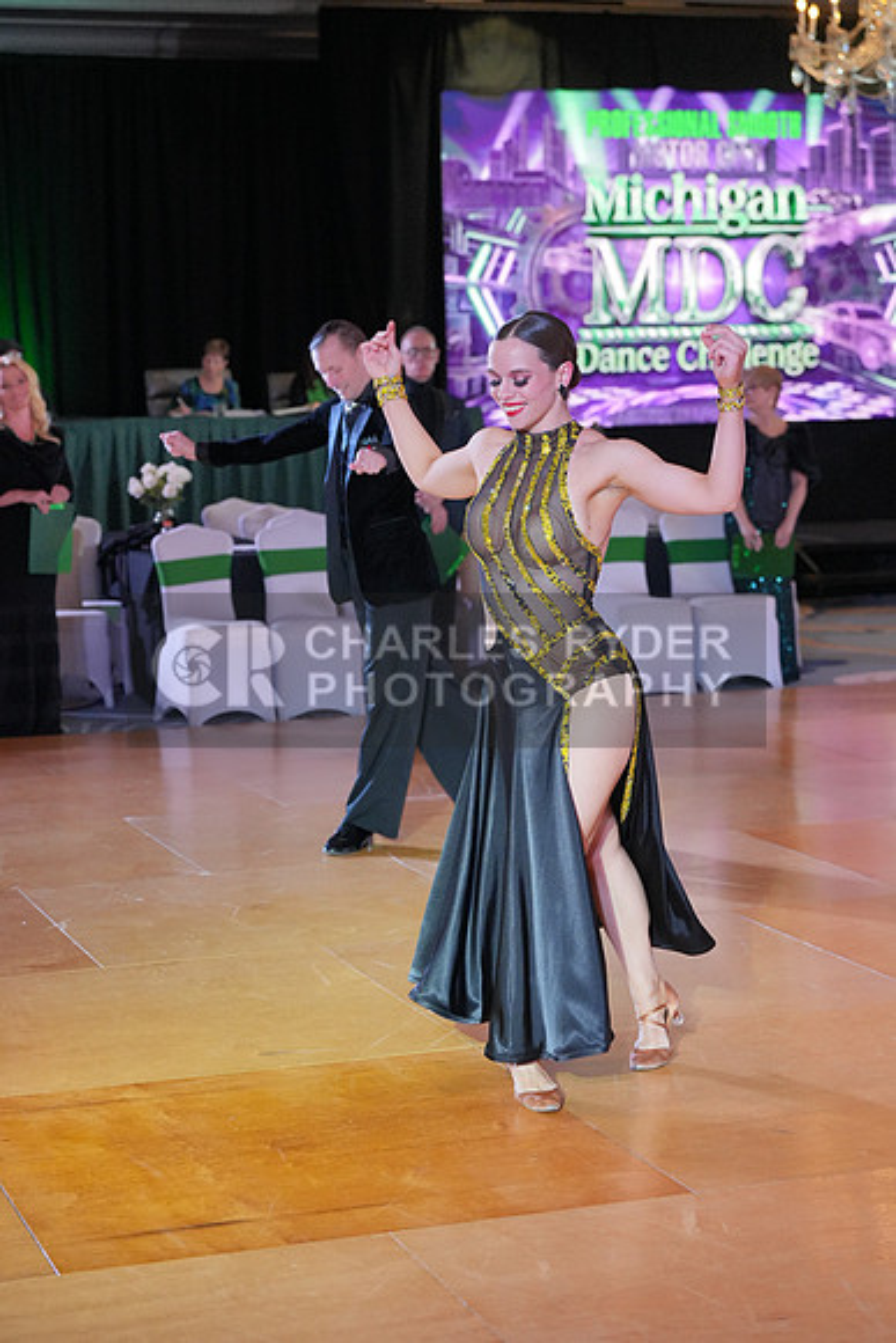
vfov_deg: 28.8
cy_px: 672
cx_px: 448
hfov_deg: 19.5
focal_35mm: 70
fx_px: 2612
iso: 4000
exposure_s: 1/400
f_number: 4
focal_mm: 70
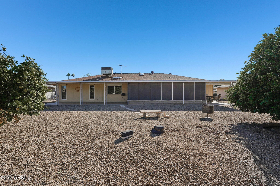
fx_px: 124
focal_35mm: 16
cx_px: 140
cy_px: 93
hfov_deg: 96.7
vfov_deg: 73.7
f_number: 8
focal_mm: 16
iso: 400
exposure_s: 1/1250
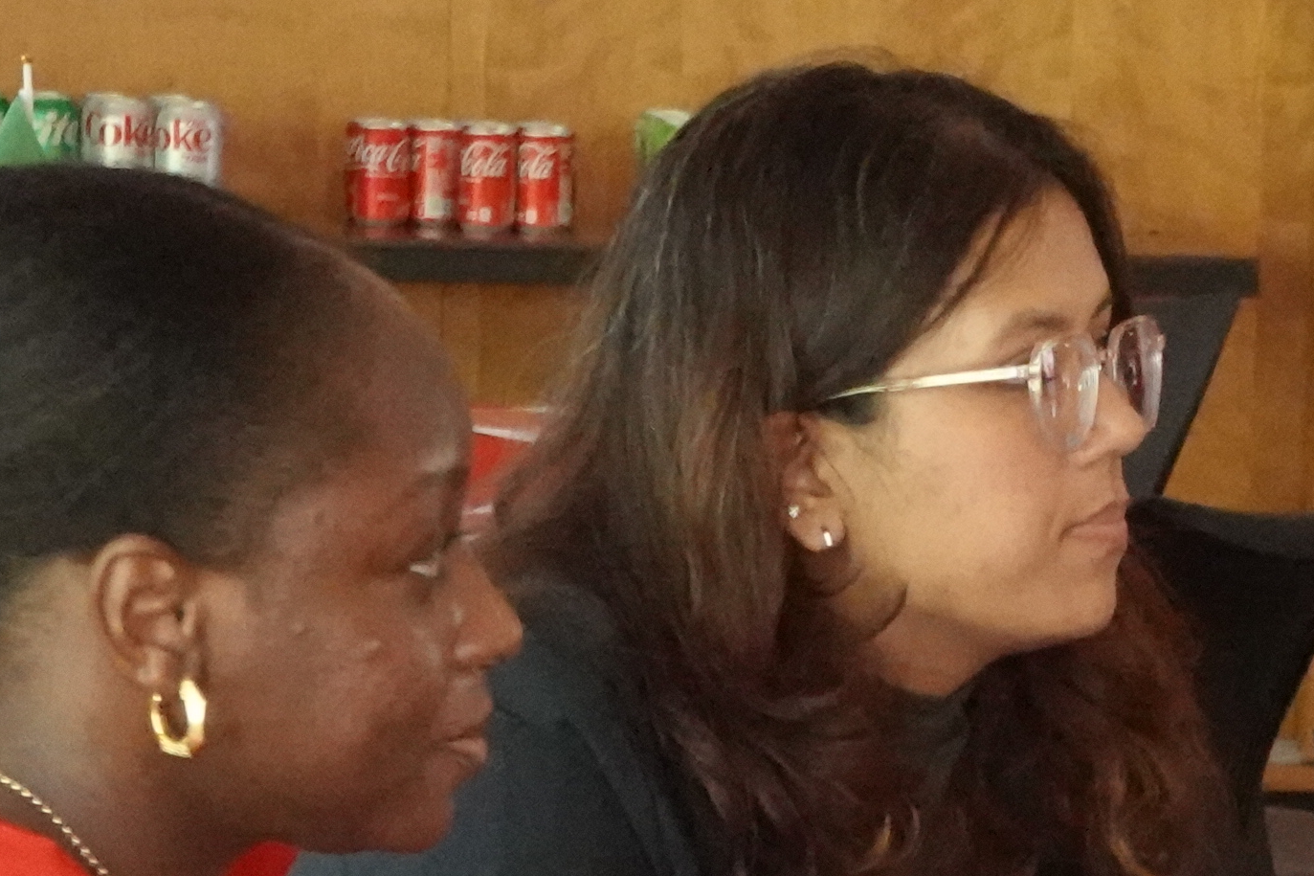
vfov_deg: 4.5
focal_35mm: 303
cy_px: 906
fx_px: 11057
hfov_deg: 6.7
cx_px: 2179
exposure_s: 1/160
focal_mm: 27.98
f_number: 4
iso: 4000
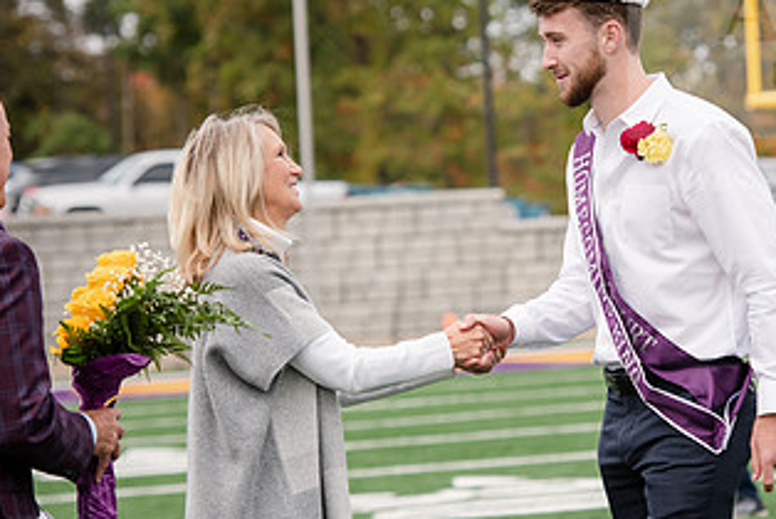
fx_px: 5372
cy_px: 231
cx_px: 554
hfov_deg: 8.3
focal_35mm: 249
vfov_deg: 5.5
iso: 320
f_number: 5
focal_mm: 135
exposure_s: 1/800
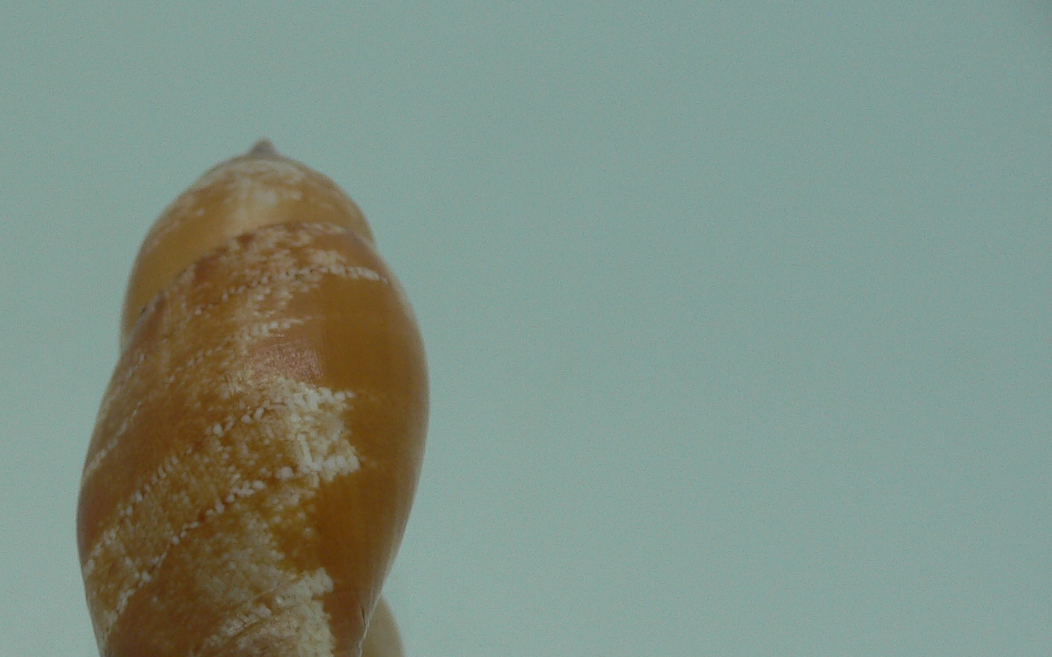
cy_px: 547
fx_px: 1634
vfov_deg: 22.4
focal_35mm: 57
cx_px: 284
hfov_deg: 35.0
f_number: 2.8
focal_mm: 4.6
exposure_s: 1/60
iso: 80
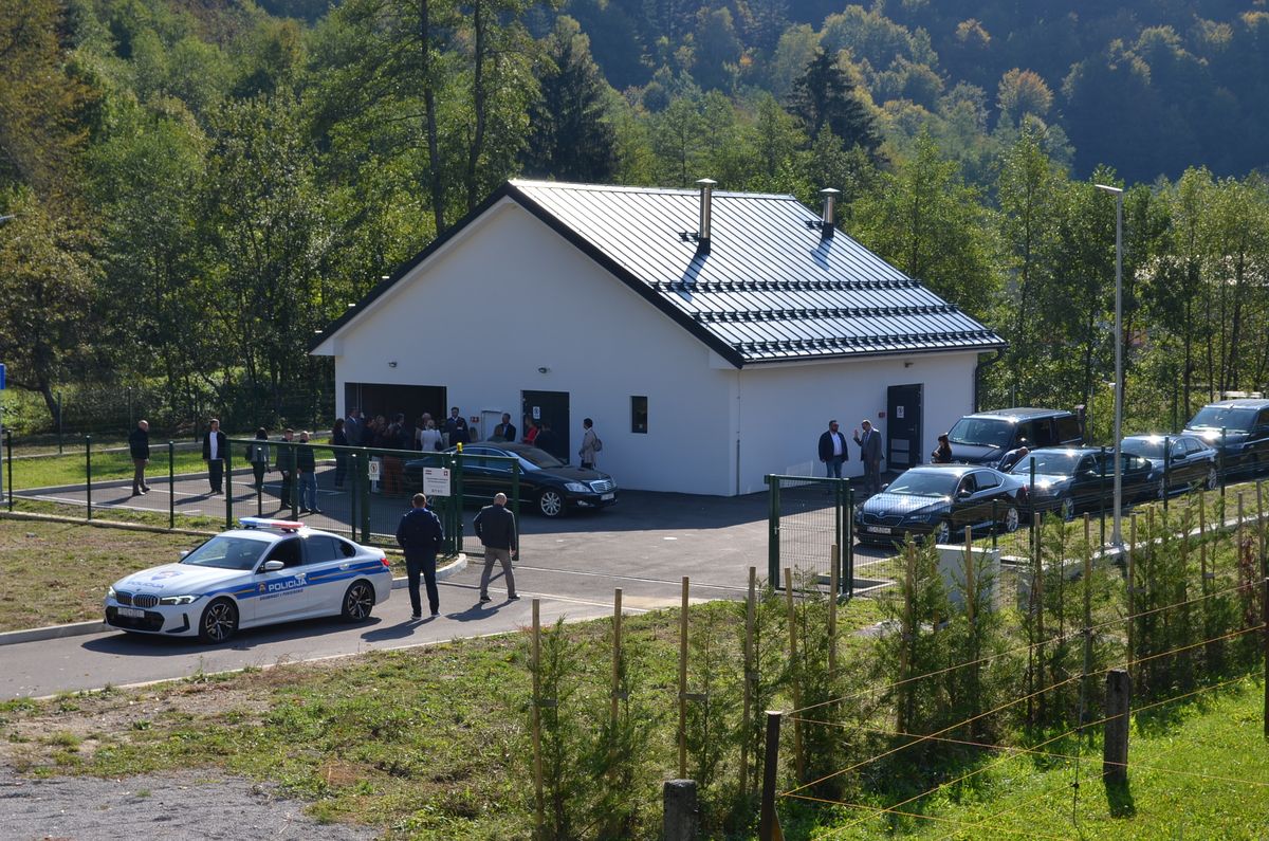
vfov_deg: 22.5
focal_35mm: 60
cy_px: 420
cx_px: 634
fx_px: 2111
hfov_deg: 33.5
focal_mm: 40
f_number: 8
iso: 100
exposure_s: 1/250
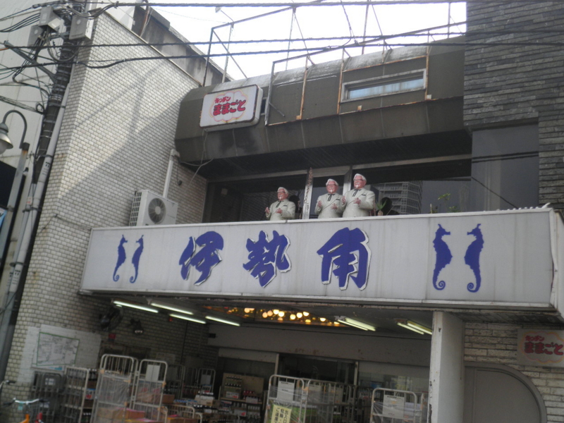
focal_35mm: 36
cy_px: 212
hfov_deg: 51.4
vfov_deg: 39.7
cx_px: 282
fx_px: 587
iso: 64
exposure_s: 1/500
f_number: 3.1
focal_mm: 6.4
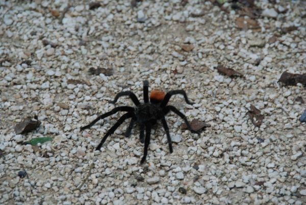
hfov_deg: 8.1
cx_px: 153
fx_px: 2171
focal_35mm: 255
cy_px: 102
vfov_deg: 5.4
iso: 100
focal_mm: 170
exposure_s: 1/40
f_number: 5.6
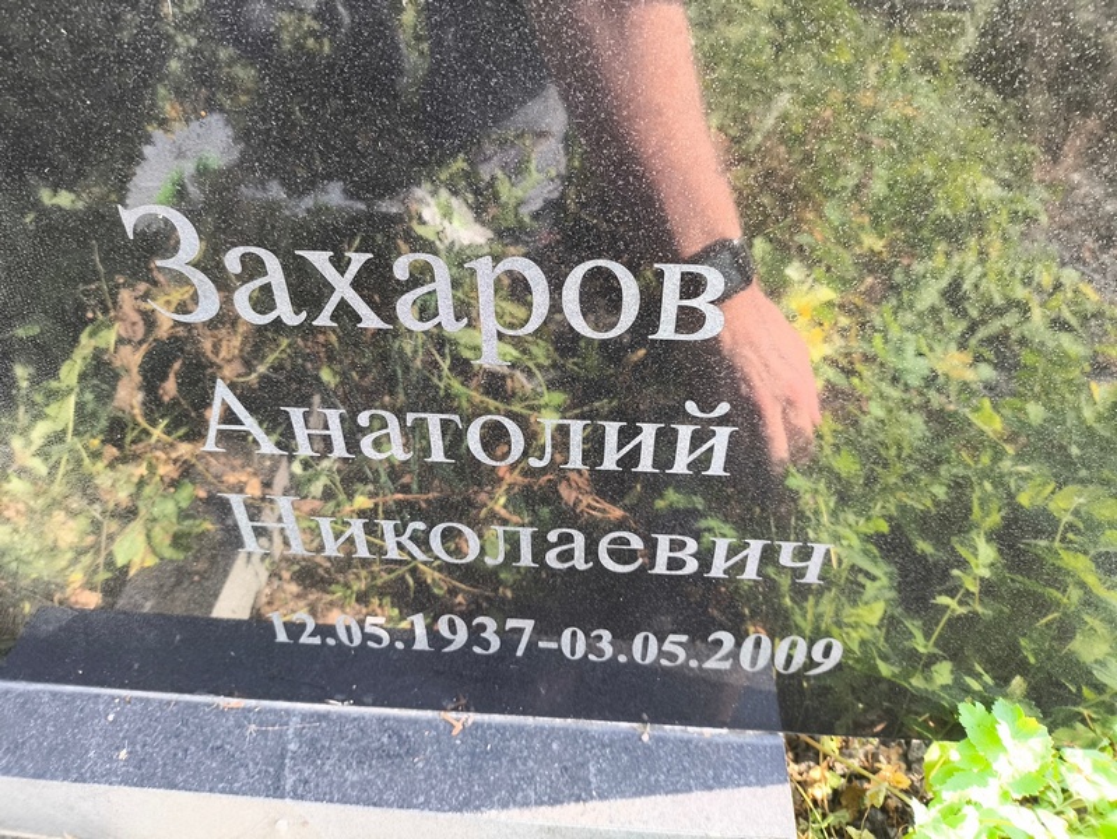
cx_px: 558
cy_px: 420
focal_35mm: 25
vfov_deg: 54.9
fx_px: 807
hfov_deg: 69.4
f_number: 1.7
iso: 80
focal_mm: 4.71
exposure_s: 1/100
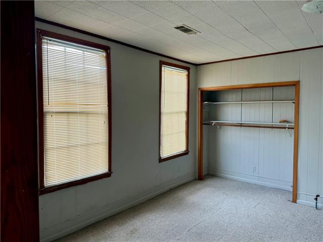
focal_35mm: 24
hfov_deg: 71.6
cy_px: 121
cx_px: 162
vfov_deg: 56.8
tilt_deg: -1.3
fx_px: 224
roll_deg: +0.8
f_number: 1.78
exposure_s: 1/121
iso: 125
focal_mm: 6.76
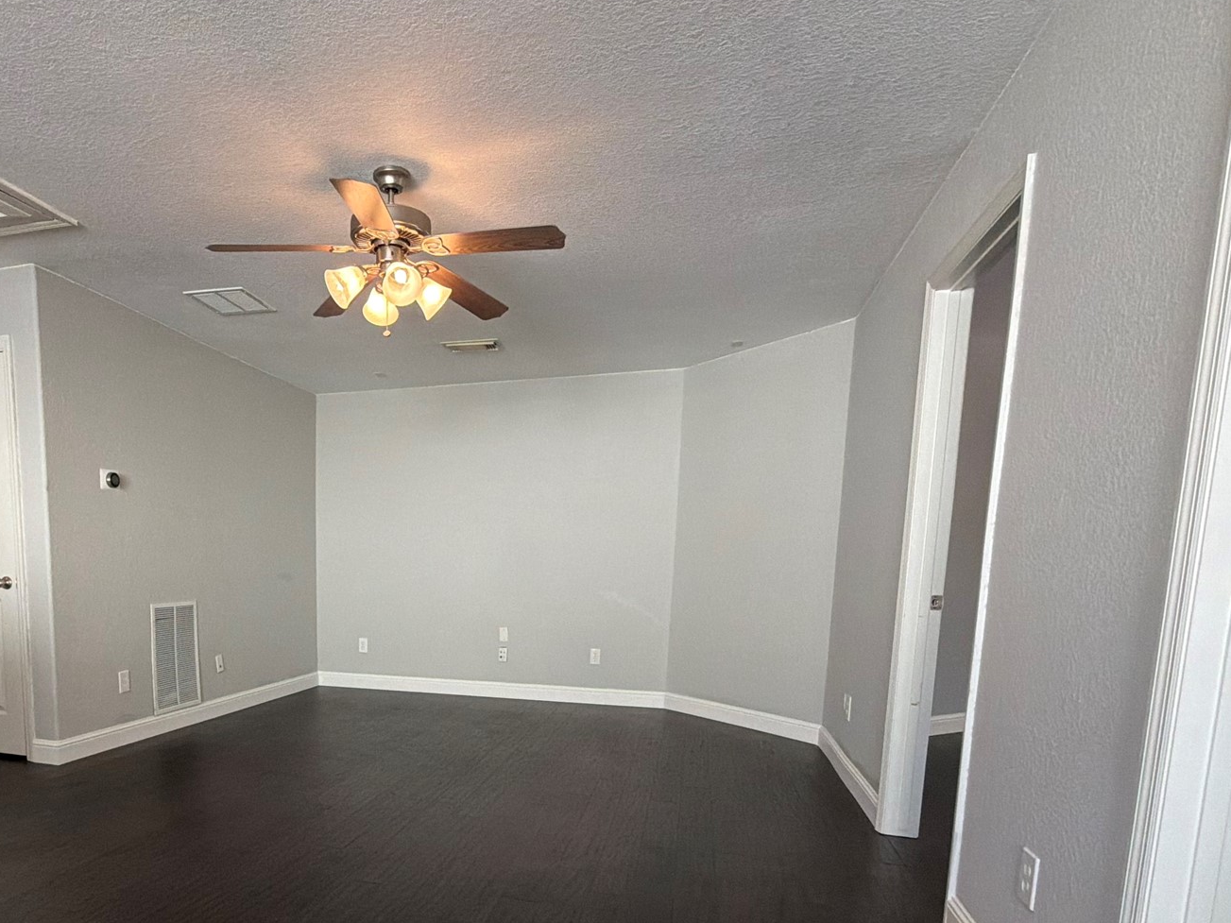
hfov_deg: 74.4
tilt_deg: -8.0
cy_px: 667
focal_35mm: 22
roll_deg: -1.0
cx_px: 427
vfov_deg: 58.6
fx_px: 782
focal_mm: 2.22
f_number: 2.2
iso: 250
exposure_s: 1/120
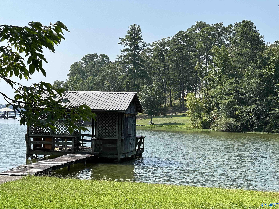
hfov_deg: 25.3
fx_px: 621
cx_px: 140
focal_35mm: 77
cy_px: 104
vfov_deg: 19.1
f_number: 2.8
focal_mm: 9
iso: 32
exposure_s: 1/490
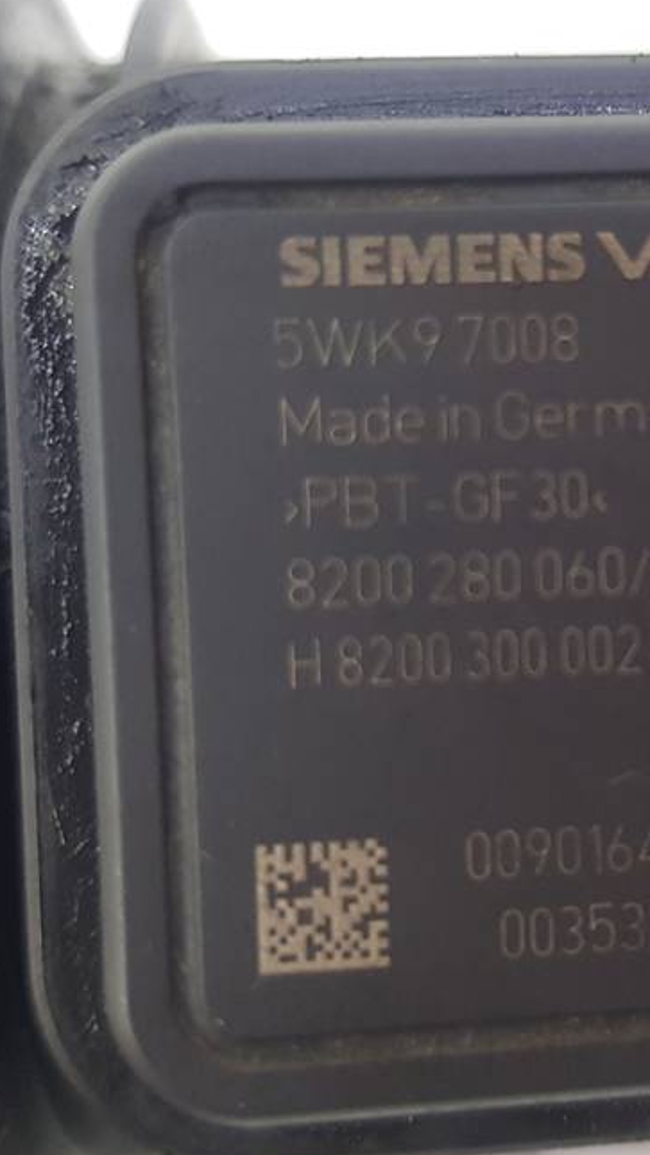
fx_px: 1378
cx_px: 535
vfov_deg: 45.4
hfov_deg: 26.0
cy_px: 546
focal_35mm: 45
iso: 200
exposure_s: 1/50
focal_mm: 4.2
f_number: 1.7
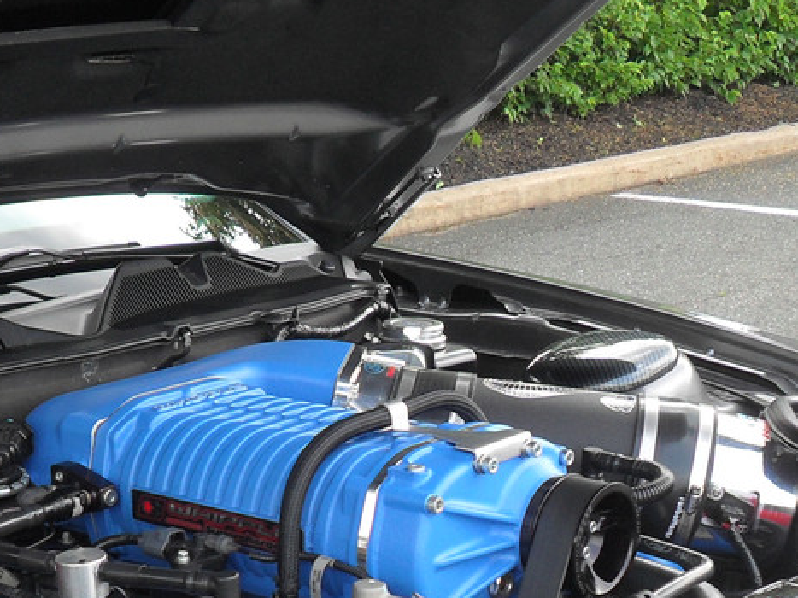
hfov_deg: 24.2
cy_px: 603
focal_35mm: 80
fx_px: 1844
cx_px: 216
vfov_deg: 18.0
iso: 100
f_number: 2.8
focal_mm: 6.2
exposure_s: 1/180
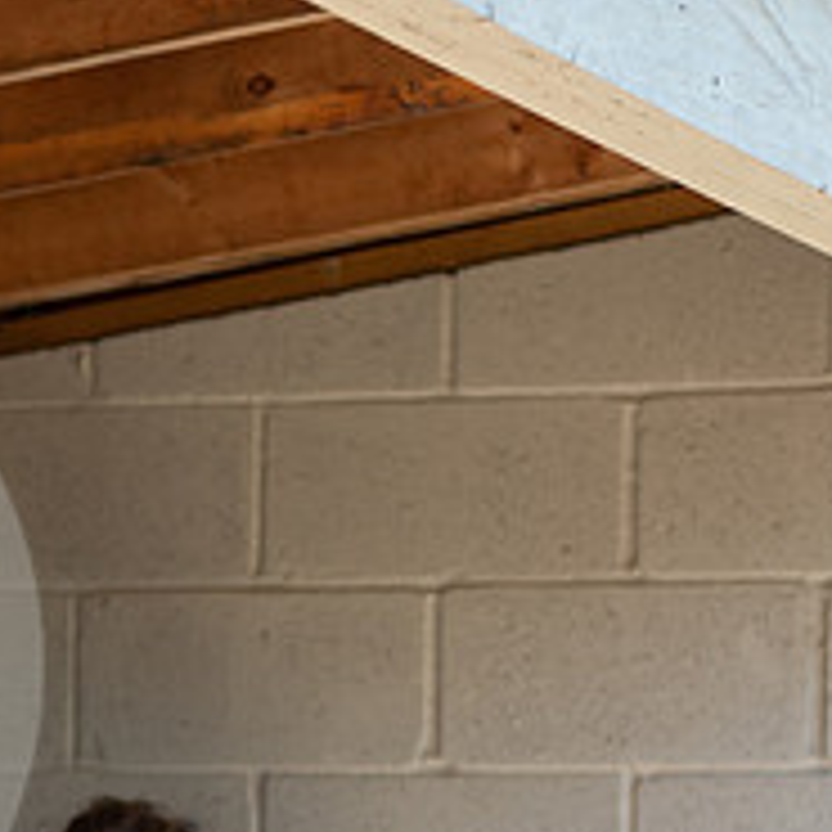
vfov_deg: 6.2
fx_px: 7614
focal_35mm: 280
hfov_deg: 6.2
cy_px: 834
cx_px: -427
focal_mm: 70
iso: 100
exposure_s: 1/250
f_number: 2.8
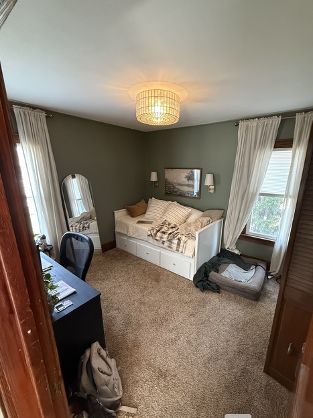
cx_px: 166
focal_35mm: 15
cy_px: 217
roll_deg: -0.3
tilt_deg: -14.6
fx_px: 181
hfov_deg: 81.6
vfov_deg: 98.1
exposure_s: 1/60
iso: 640
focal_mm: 2.22
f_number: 2.2
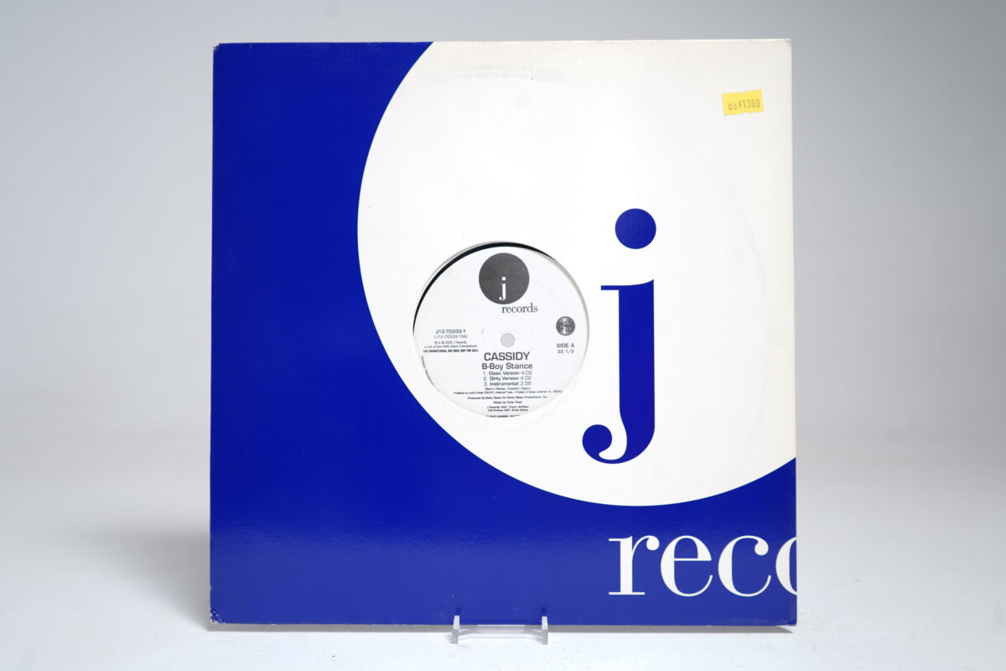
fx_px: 838
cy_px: 336
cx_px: 503
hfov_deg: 61.9
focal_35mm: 30
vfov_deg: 43.6
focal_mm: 30
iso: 64
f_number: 5
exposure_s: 1/3
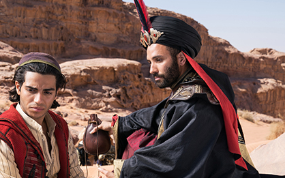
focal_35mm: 75
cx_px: 120
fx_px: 582
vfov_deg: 17.3
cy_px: 112
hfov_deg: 27.5
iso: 160
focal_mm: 53
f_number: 9
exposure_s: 1/250
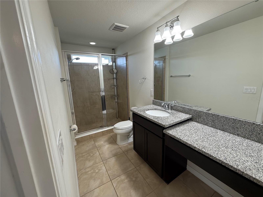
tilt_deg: -10.6
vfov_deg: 85.7
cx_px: 132
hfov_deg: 102.1
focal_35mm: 14
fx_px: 106
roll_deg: +3.5
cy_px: 98
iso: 100
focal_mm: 2.22
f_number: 2.2
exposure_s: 1/120
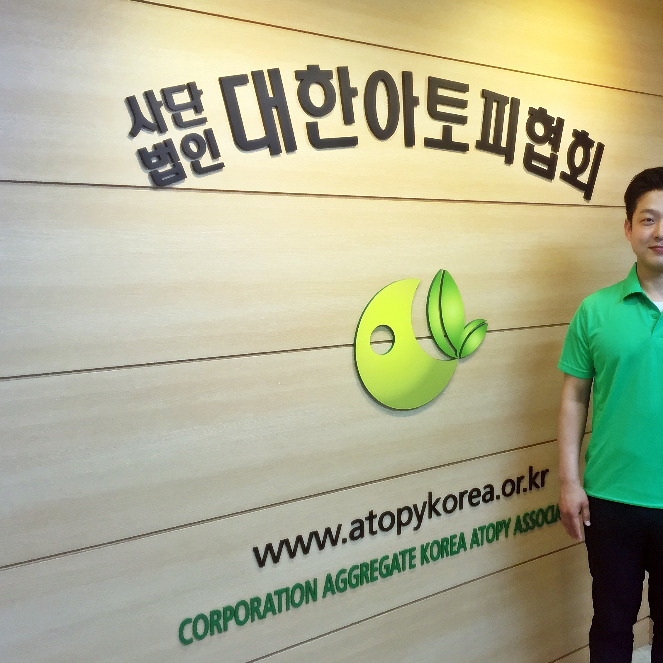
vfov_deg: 44.9
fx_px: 802
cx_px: 458
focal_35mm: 37
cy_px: 332
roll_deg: -2.3
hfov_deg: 44.1
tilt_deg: -7.1
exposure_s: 1/30
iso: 64
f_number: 2.2
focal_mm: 4.15
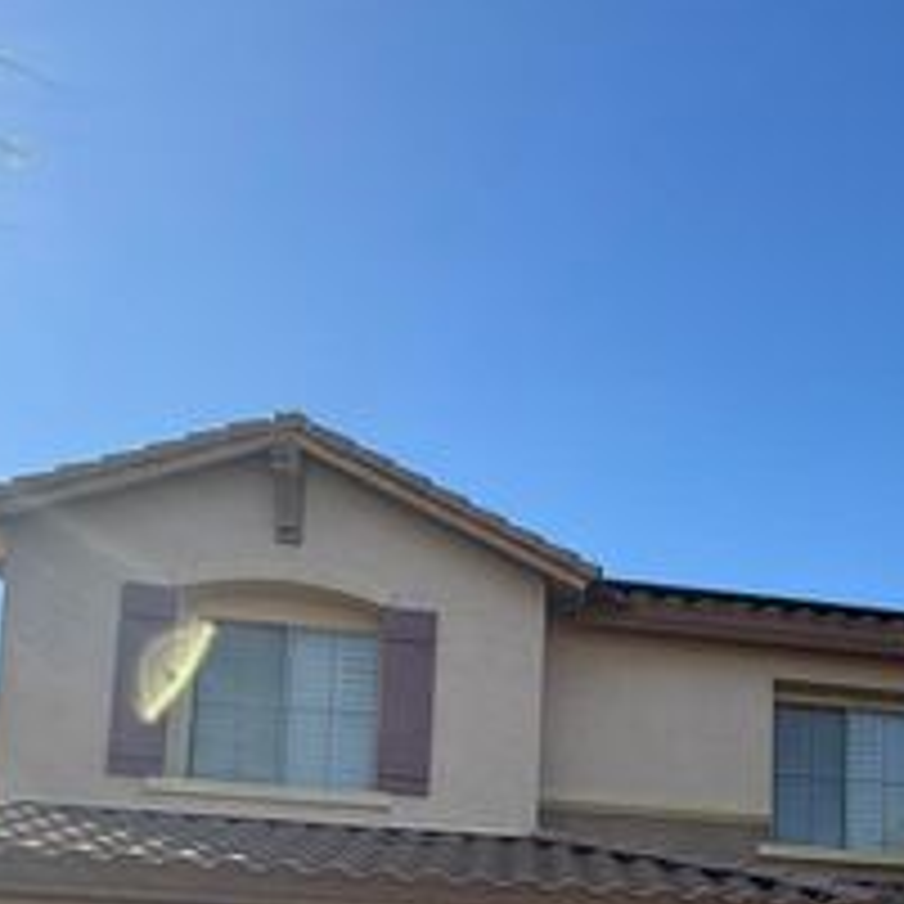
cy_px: 1041
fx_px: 1211
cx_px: 711
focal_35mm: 41
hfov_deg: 39.5
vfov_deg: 34.2
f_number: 2.2
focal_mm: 2.22
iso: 50
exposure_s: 1/644
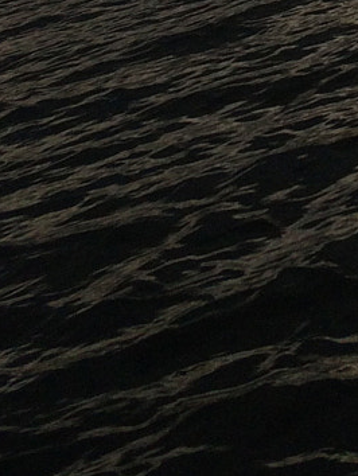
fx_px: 1804
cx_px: 470
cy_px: -436
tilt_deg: -0.2
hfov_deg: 11.0
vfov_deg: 13.2
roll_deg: +16.5
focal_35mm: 131
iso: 32
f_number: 2.2
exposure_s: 1/8264
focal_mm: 4.15
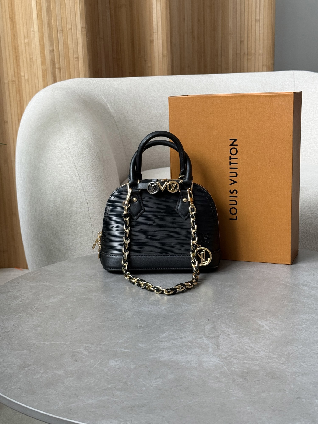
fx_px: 588
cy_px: 212
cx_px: 159
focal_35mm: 48
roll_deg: +0.1
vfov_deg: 39.7
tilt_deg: -11.5
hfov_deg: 30.3
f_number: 1.78
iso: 200
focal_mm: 6.76
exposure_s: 1/60
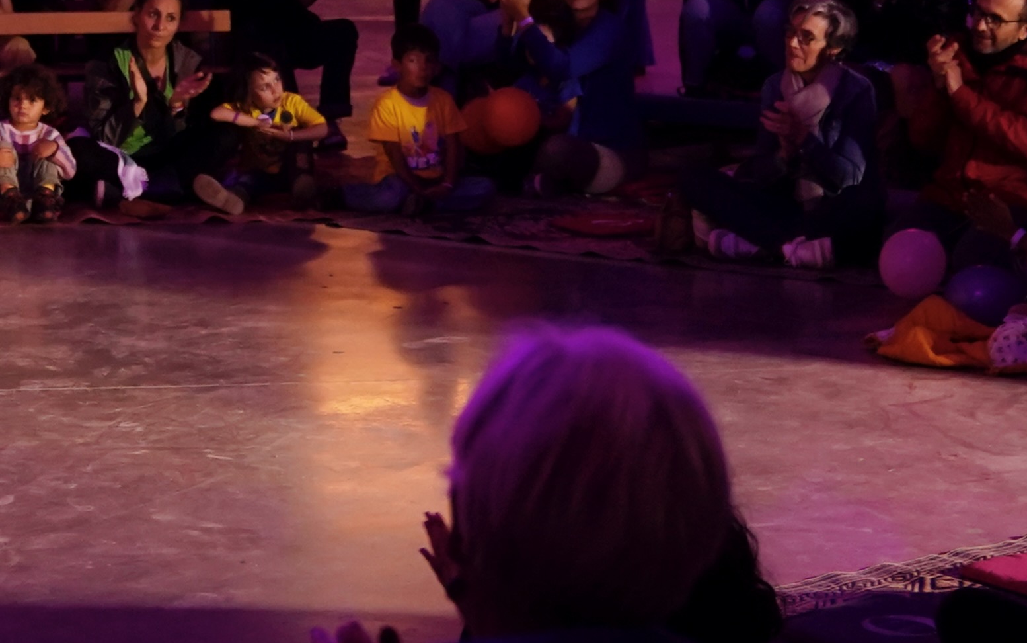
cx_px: 476
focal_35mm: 84
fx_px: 2352
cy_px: 157
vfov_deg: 15.5
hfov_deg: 24.6
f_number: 2.8
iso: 2000
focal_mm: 29
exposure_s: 1/200
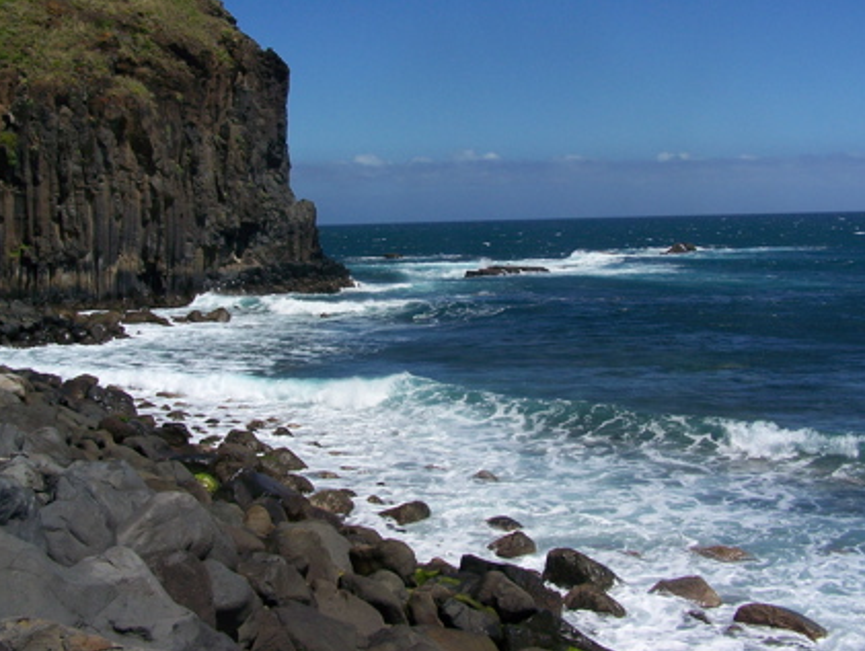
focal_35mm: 45
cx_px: 457
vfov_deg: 32.2
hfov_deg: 42.0
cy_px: 286
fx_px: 1126
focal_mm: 6.3
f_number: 5.6
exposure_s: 1/800
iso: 80
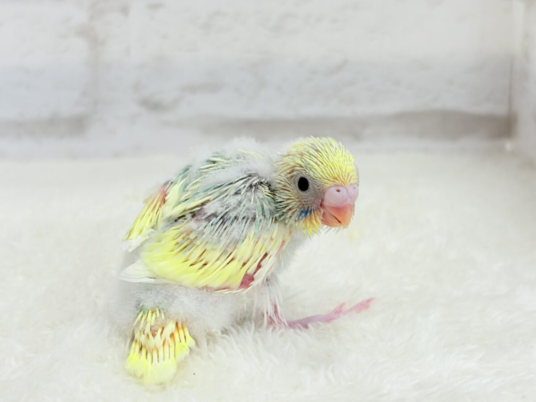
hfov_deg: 36.8
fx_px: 805
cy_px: 201
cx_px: 268
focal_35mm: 52
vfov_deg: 28.0
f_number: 1.6
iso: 50
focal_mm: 5.96
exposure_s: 1/100
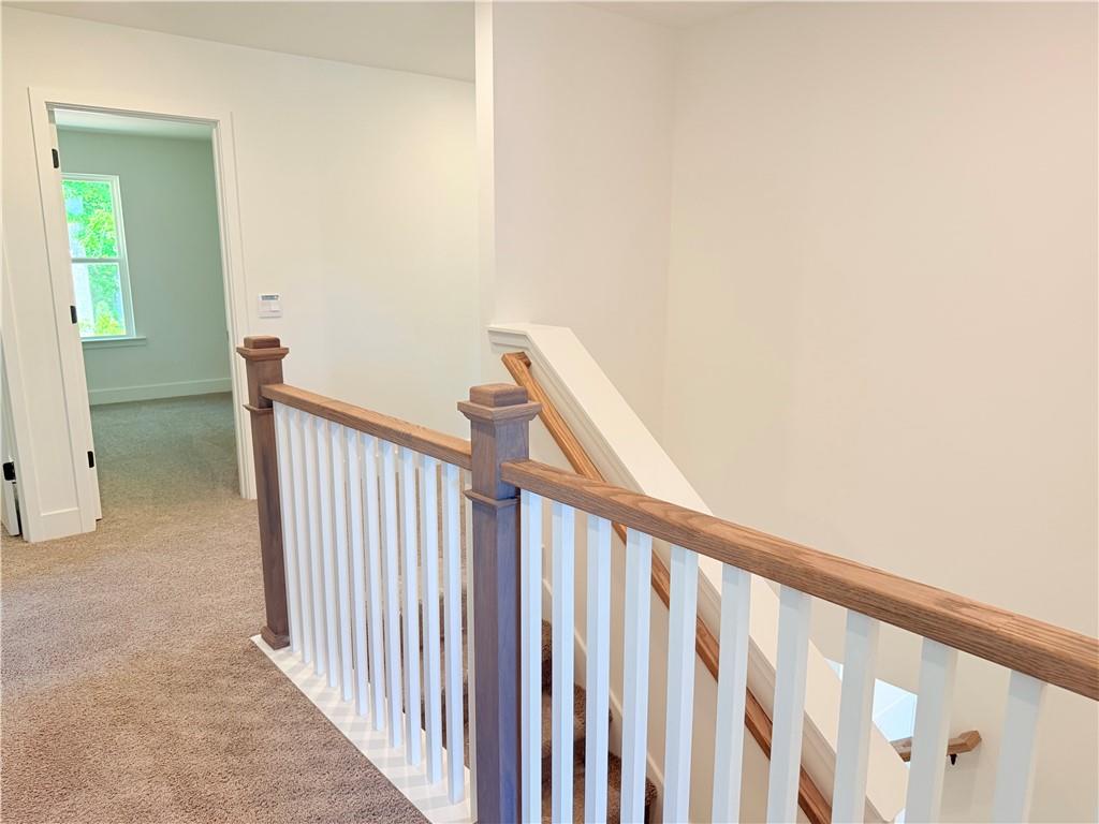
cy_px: 412
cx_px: 550
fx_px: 762
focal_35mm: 24
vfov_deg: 56.8
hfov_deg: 71.6
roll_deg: +0.5
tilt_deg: -11.3
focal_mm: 6.76
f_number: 1.78
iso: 125
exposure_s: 1/121
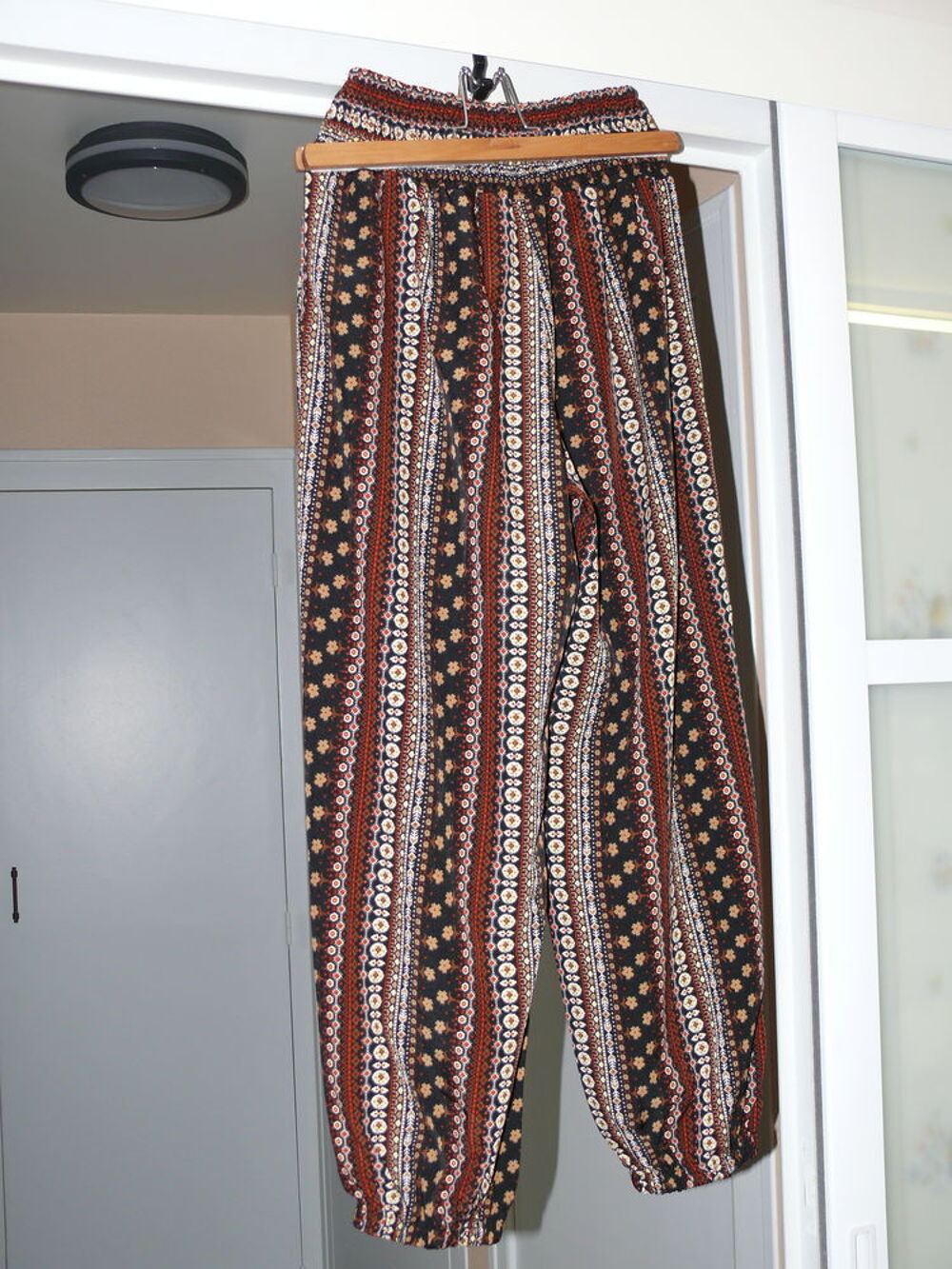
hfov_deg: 35.1
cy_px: 634
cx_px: 476
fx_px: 1503
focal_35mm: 41
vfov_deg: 45.8
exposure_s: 1/30
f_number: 2.8
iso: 100
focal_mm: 8.4
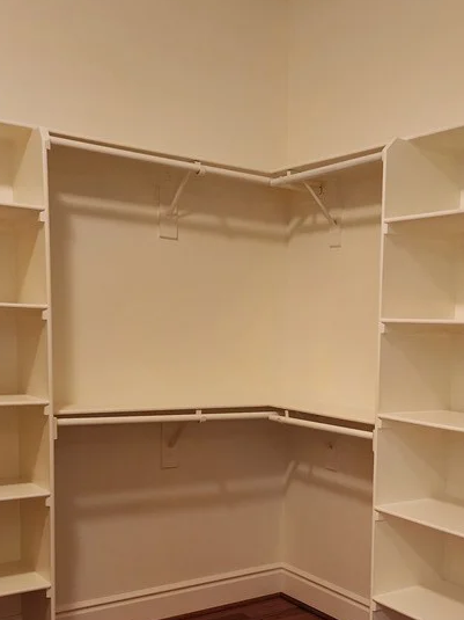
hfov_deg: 32.1
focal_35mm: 44
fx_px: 787
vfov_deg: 42.2
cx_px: 364
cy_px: 432
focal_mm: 6.4
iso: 500
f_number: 1.8
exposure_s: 1/30
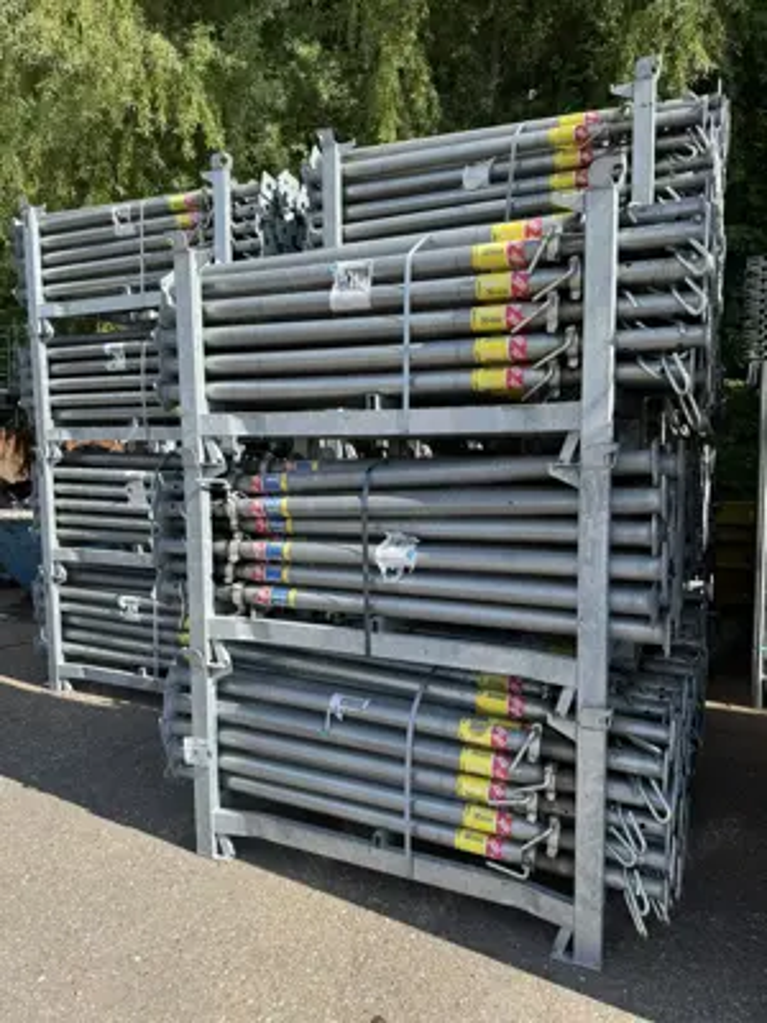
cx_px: 384
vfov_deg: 71.6
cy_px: 512
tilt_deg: -4.2
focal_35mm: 24
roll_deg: -0.4
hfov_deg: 56.8
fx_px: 709
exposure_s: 1/1980
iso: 80
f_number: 1.78
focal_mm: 6.76
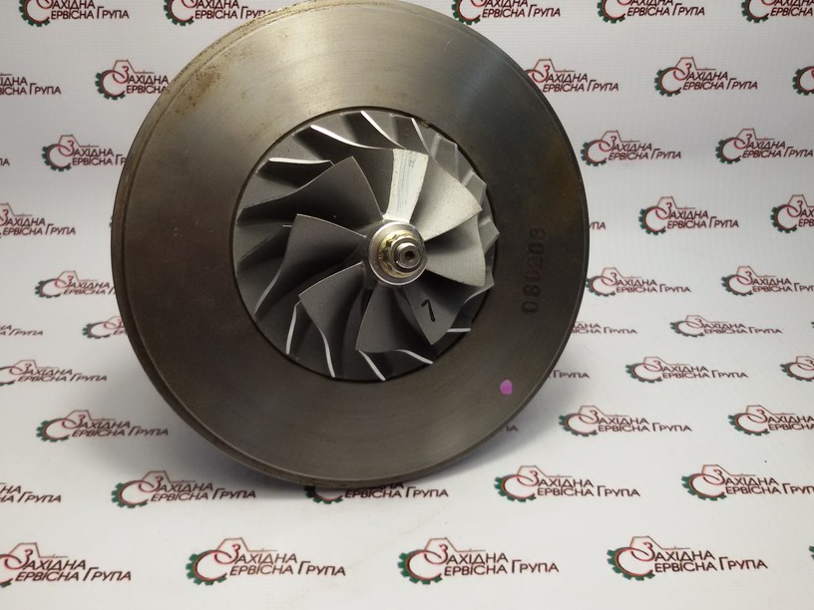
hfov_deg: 48.8
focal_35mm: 38
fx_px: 894
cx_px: 352
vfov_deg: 37.6
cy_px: 245
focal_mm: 2.93
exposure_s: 1/100
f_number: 2.4
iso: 50
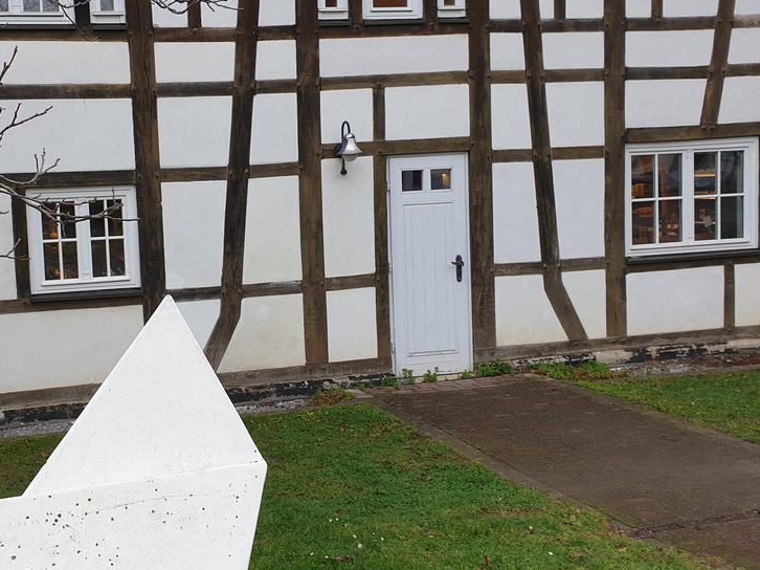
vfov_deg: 33.6
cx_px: 187
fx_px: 944
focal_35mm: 43
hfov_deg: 42.5
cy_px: 273
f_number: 2.4
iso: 50
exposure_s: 1/111
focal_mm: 4.3
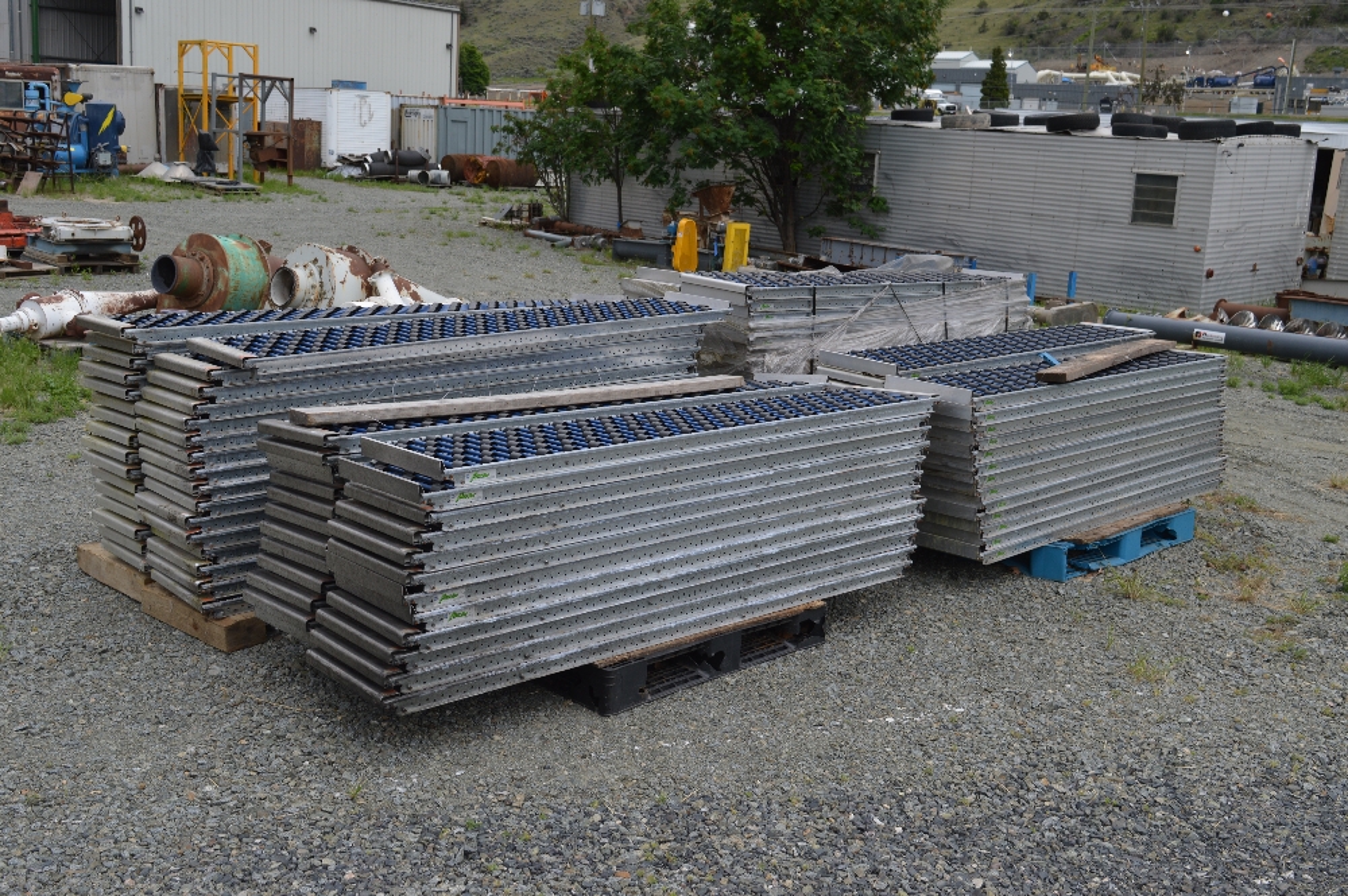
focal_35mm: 38
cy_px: 448
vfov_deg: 35.4
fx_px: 1403
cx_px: 674
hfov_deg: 51.3
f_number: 7.1
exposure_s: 1/200
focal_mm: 25
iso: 100
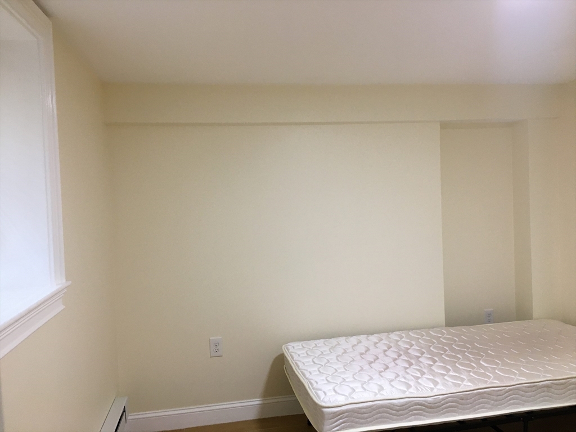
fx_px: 483
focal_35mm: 29
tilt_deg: -1.2
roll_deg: +1.2
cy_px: 216
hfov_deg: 61.7
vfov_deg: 48.2
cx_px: 288
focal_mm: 4.15
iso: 80
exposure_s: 1/30
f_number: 2.2
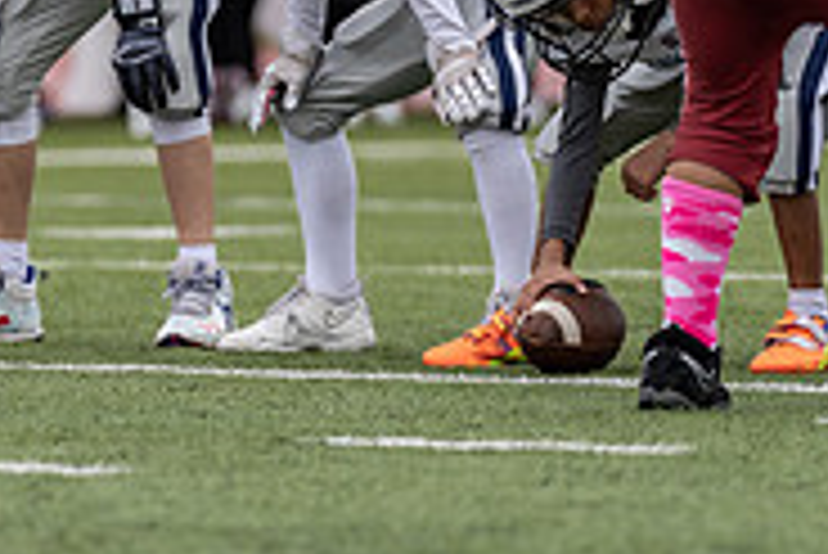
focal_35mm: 630
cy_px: -151
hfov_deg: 3.3
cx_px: 360
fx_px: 14501
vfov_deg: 2.2
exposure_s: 1/1250
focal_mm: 200
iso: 250
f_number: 3.5
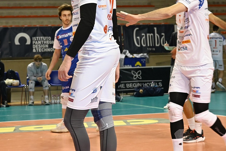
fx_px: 766
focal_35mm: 122
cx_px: 104
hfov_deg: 16.8
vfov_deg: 11.2
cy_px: 42
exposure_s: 1/125
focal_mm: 50
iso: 1400
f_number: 4.5
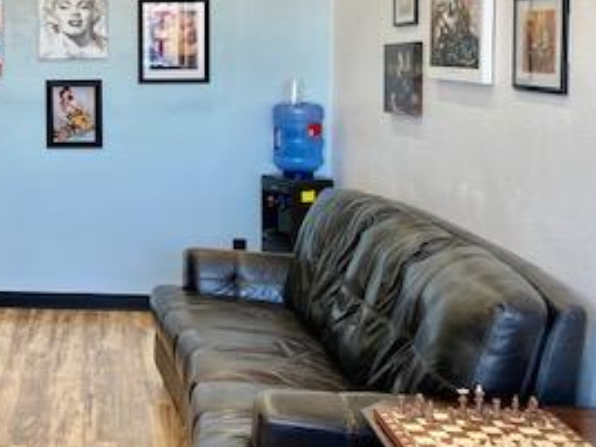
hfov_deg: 28.5
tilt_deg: -1.0
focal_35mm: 62
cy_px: 89
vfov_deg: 23.3
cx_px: -49
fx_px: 1067
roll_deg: -0.2
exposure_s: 1/60
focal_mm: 4.25
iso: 64
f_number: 1.8
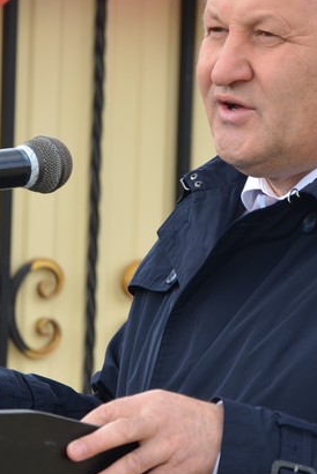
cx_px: 93
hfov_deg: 4.5
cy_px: 215
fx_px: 4008
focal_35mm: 304
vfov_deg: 6.8
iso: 200
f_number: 5.6
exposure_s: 1/125
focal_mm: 92
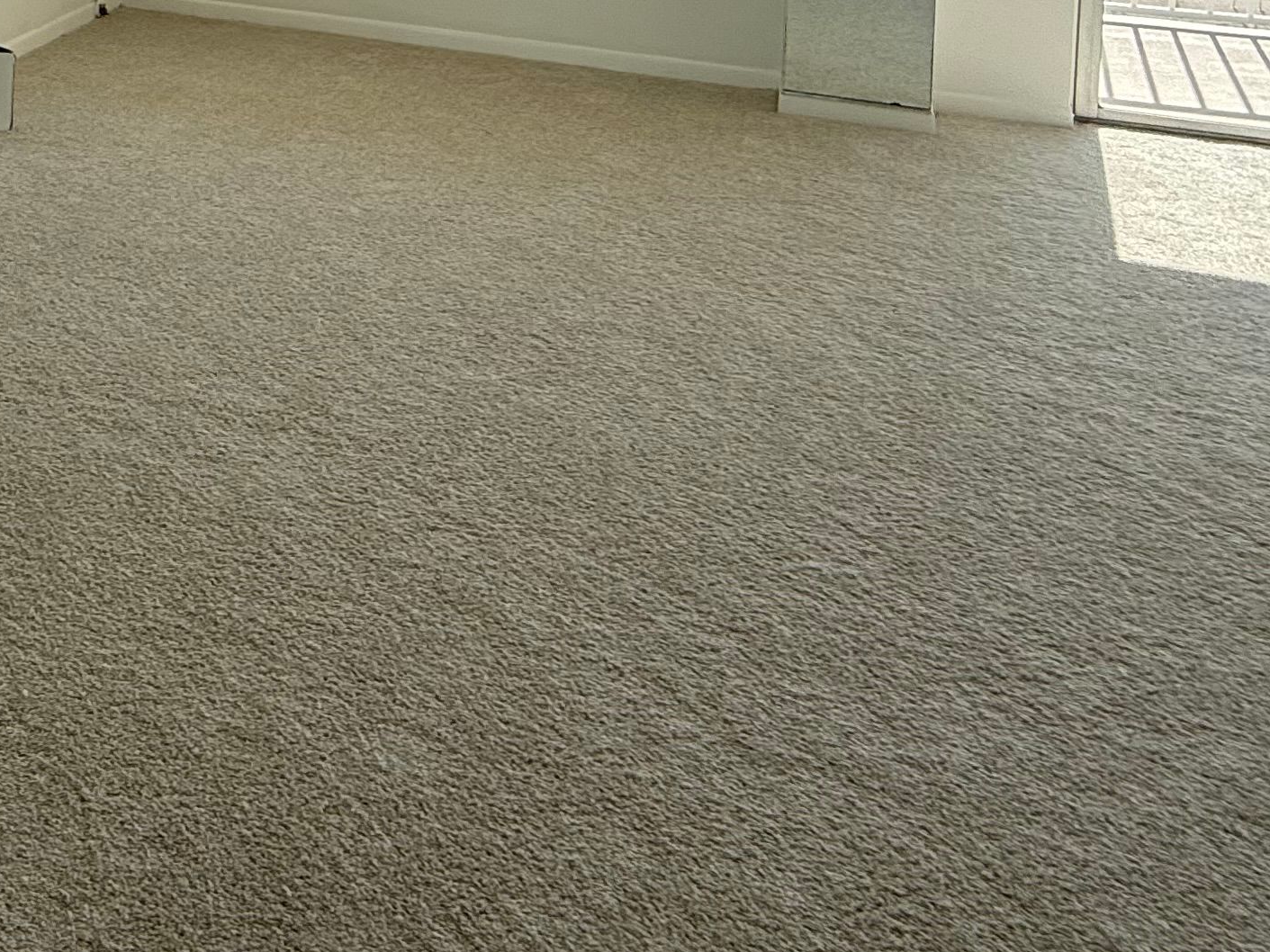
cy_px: -223
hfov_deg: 38.4
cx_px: -140
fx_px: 1467
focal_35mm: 40
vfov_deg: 30.0
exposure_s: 1/820
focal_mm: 2.22
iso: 50
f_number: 2.2
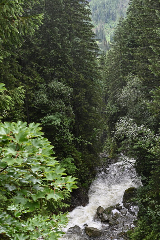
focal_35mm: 58
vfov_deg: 34.5
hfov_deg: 22.8
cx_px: 142
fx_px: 387
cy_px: 127
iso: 100
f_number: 4.5
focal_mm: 24
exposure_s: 1/80
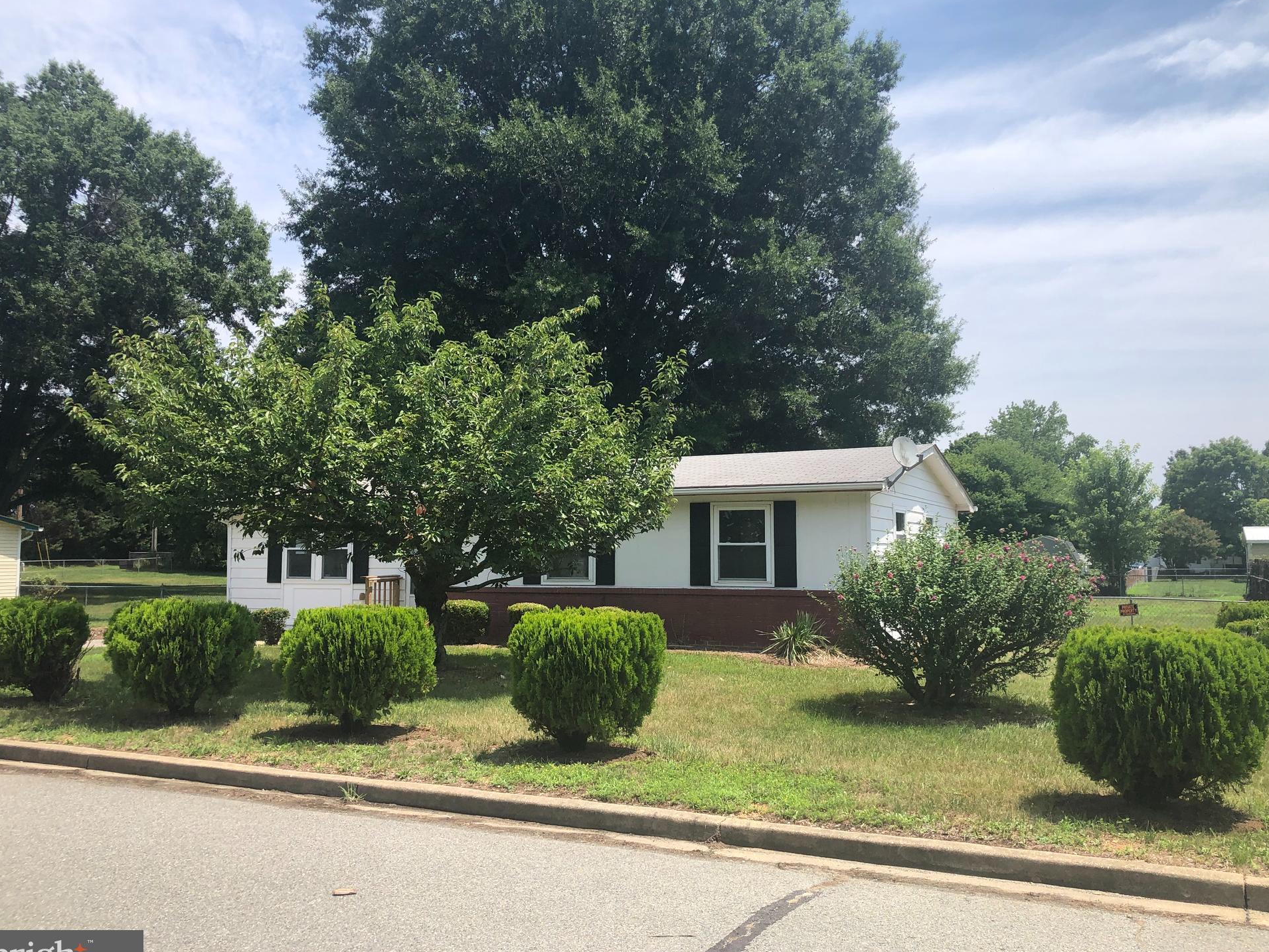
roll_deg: -0.2
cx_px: 657
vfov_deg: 46.8
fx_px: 1100
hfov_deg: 59.9
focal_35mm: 30
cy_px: 475
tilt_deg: +5.9
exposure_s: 1/1517
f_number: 1.8
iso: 20
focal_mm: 3.99
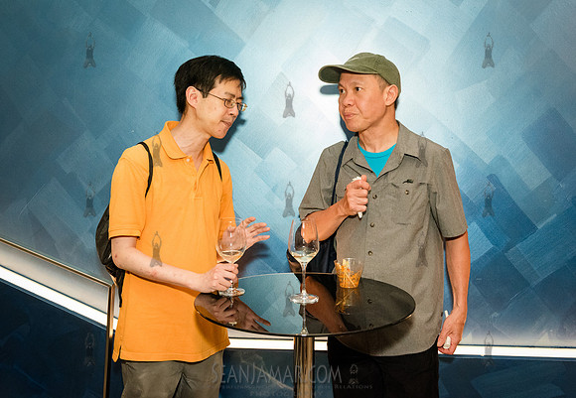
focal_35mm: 43
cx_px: 269
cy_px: 180
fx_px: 692
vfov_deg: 32.1
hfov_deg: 45.2
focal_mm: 38
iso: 6400
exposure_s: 1/250
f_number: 4.5
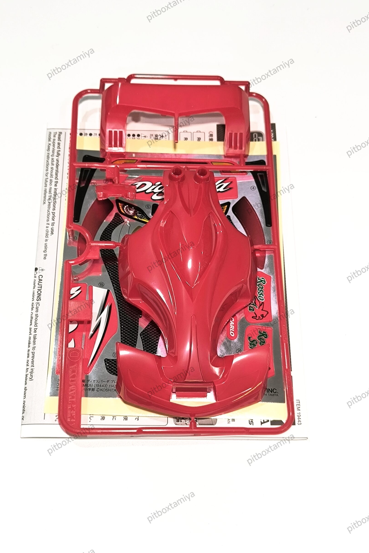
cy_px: 270
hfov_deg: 24.6
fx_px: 846
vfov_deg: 36.2
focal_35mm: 55
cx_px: 164
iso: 320
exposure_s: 1/101
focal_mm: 6.92
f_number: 1.9
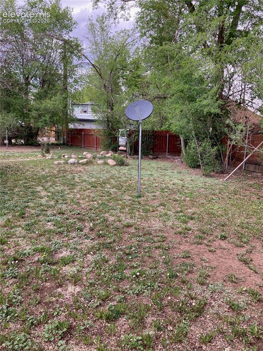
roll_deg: -1.7
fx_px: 284
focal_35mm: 28
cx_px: 132
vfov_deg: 63.4
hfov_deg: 49.7
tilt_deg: -6.9
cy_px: 176
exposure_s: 1/215
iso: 20
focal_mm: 3.99
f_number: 1.8
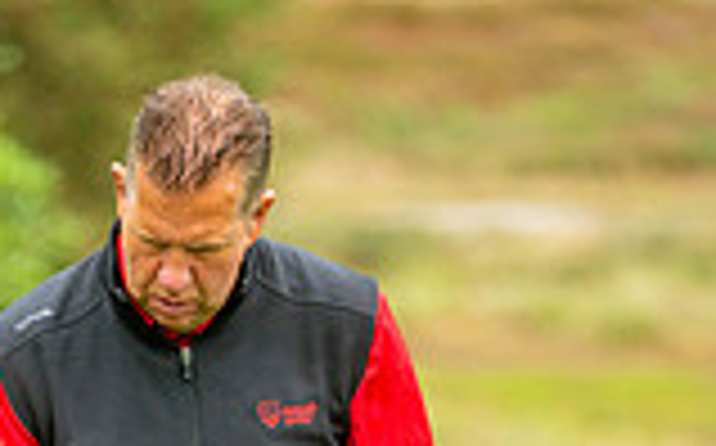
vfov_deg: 1.5
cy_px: 874
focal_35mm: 867
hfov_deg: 2.4
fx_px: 16900
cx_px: 216
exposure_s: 1/1250
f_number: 4
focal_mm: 300
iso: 800
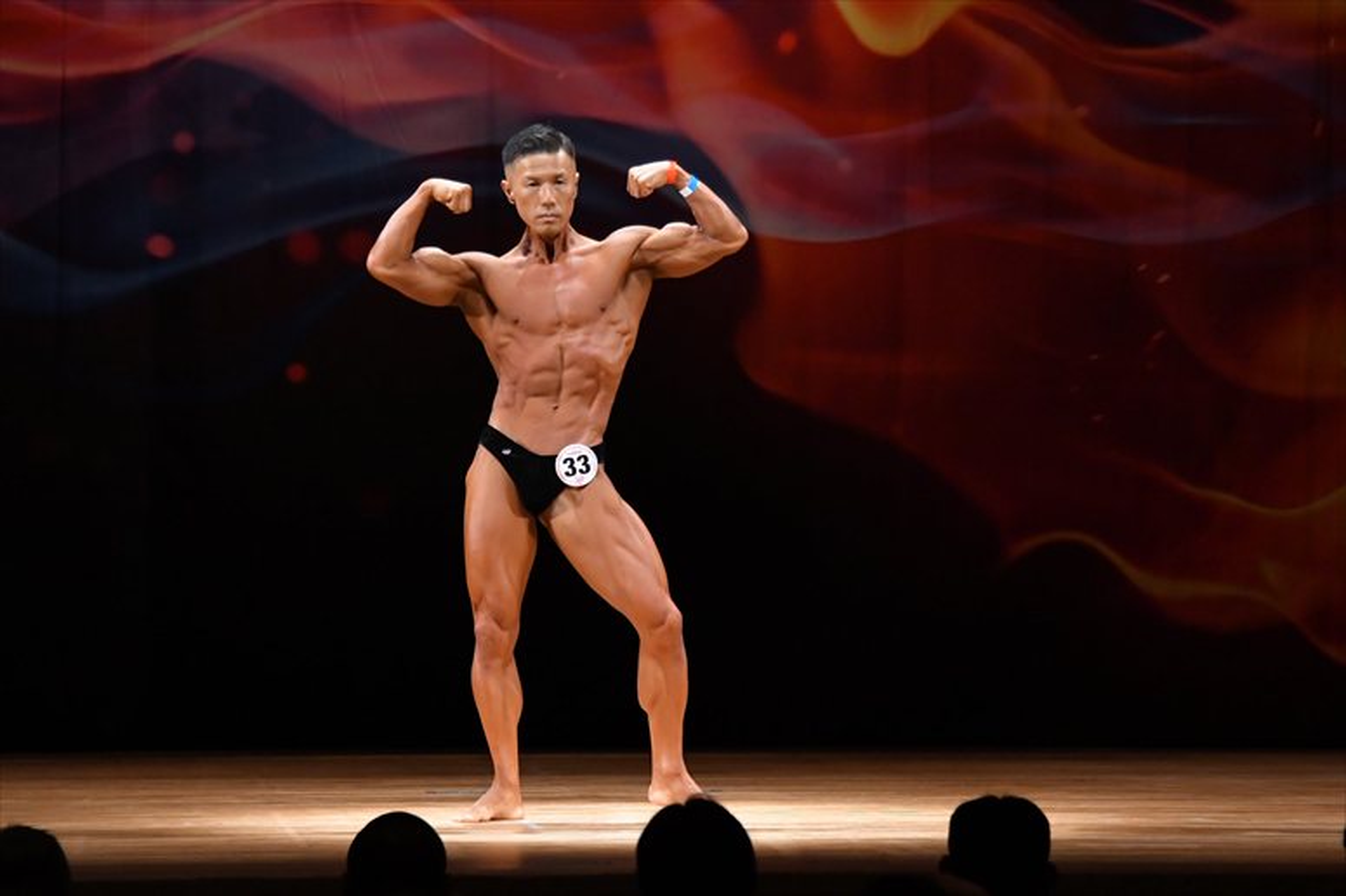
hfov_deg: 9.5
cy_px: 448
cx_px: 673
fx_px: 8110
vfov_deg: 6.3
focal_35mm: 217
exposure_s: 1/400
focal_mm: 145
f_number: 5.6
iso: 4000
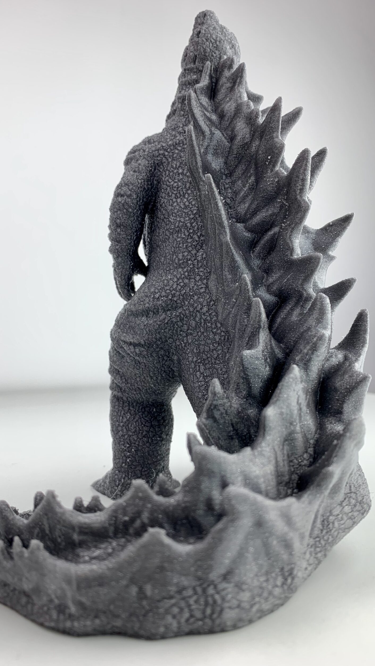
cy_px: 328
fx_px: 513
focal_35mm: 29
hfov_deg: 40.2
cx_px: 196
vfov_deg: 66.1
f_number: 1.8
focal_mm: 4.25
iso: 25
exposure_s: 1/100
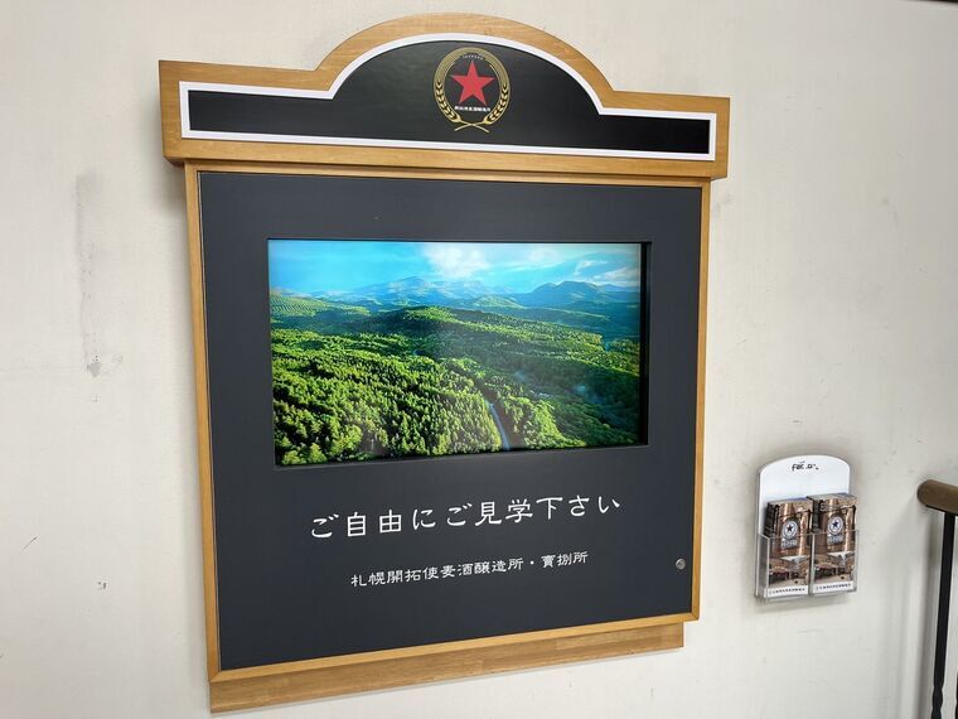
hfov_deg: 67.3
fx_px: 720
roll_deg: +0.6
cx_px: 479
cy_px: 360
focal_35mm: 26
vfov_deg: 53.1
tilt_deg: -6.2
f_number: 1.6
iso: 100
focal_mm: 5.1
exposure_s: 1/122
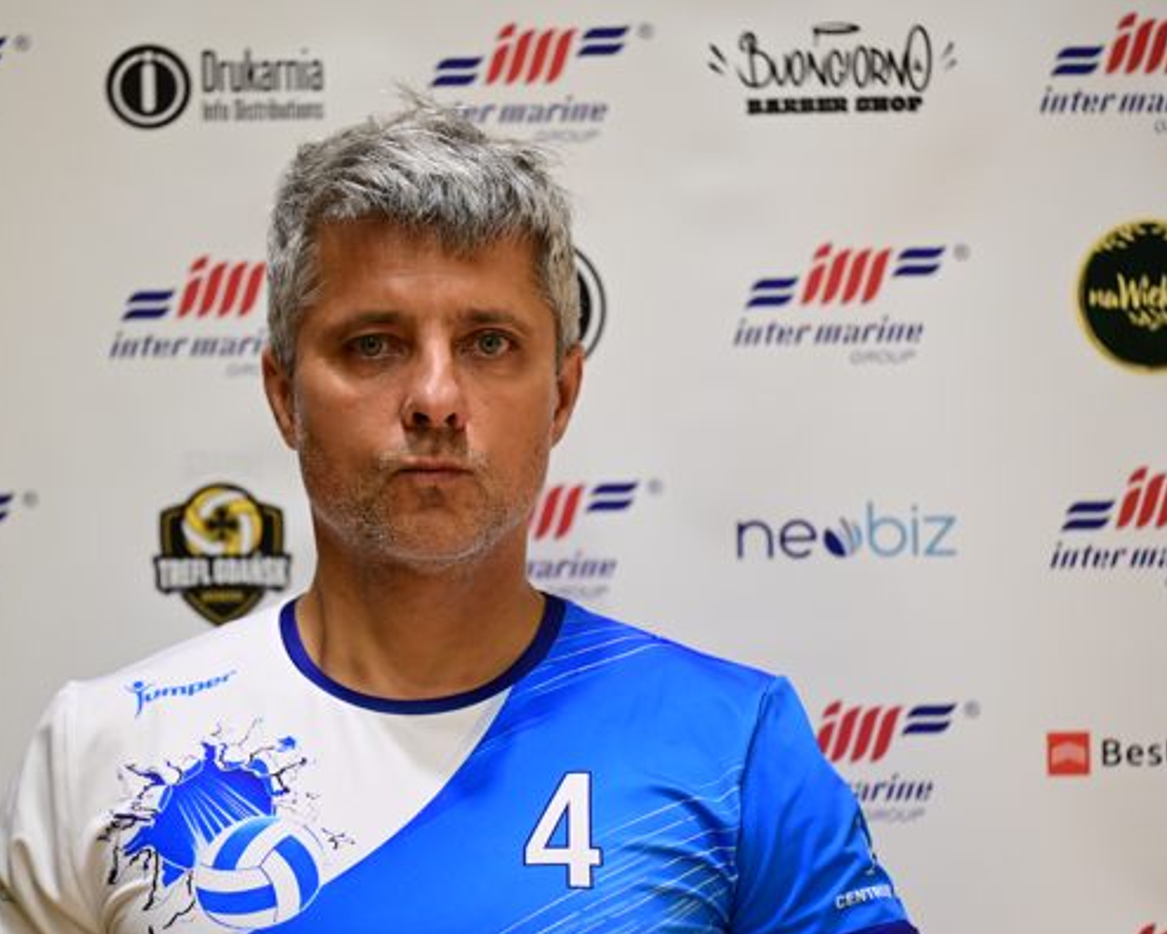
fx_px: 6286
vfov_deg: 8.5
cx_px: 464
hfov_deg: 10.6
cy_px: 468
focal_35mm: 182
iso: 3200
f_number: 2.8
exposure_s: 1/1600
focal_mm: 160
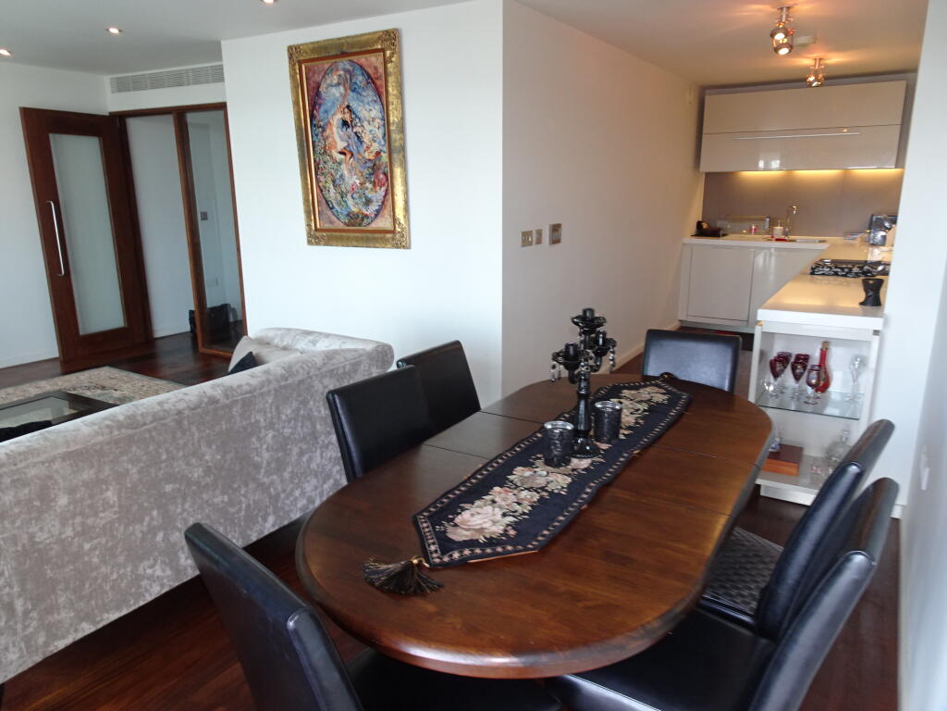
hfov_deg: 71.6
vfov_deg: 56.8
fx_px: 657
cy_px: 356
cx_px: 474
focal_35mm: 24
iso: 160
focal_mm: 4.1
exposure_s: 1/30
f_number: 3.5
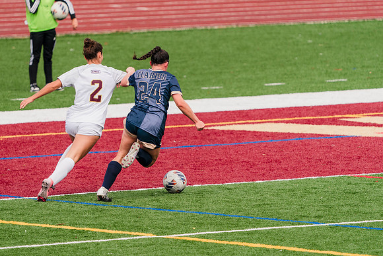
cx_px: 135
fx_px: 6336
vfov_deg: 2.3
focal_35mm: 595
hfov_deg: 3.5
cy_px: 107
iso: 500
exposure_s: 1/1600
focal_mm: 459
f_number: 6.3
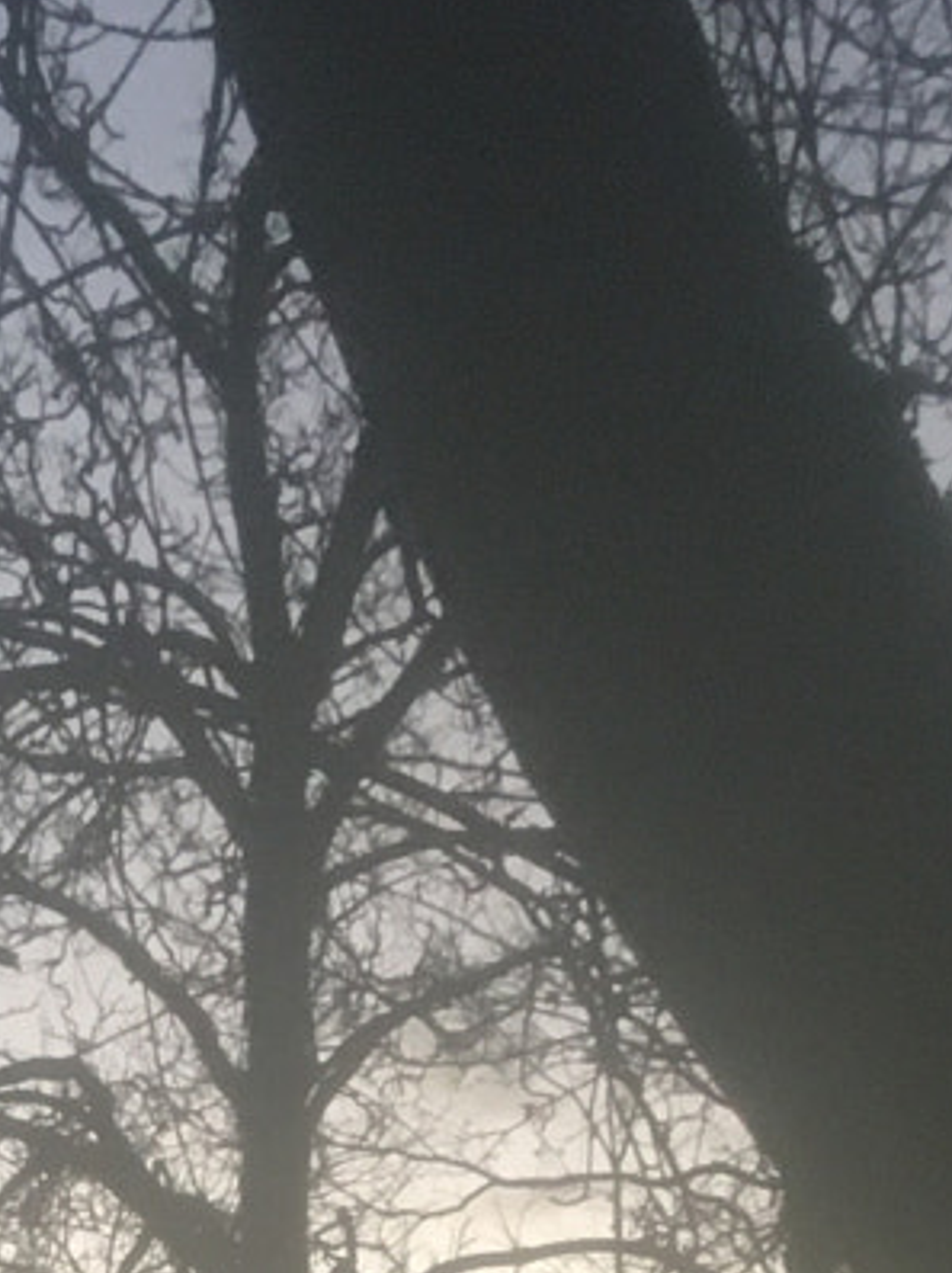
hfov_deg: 12.5
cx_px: -29
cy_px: 2366
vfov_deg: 14.6
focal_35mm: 117
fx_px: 4297
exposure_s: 1/17
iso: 80
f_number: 2.2
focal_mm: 4.15
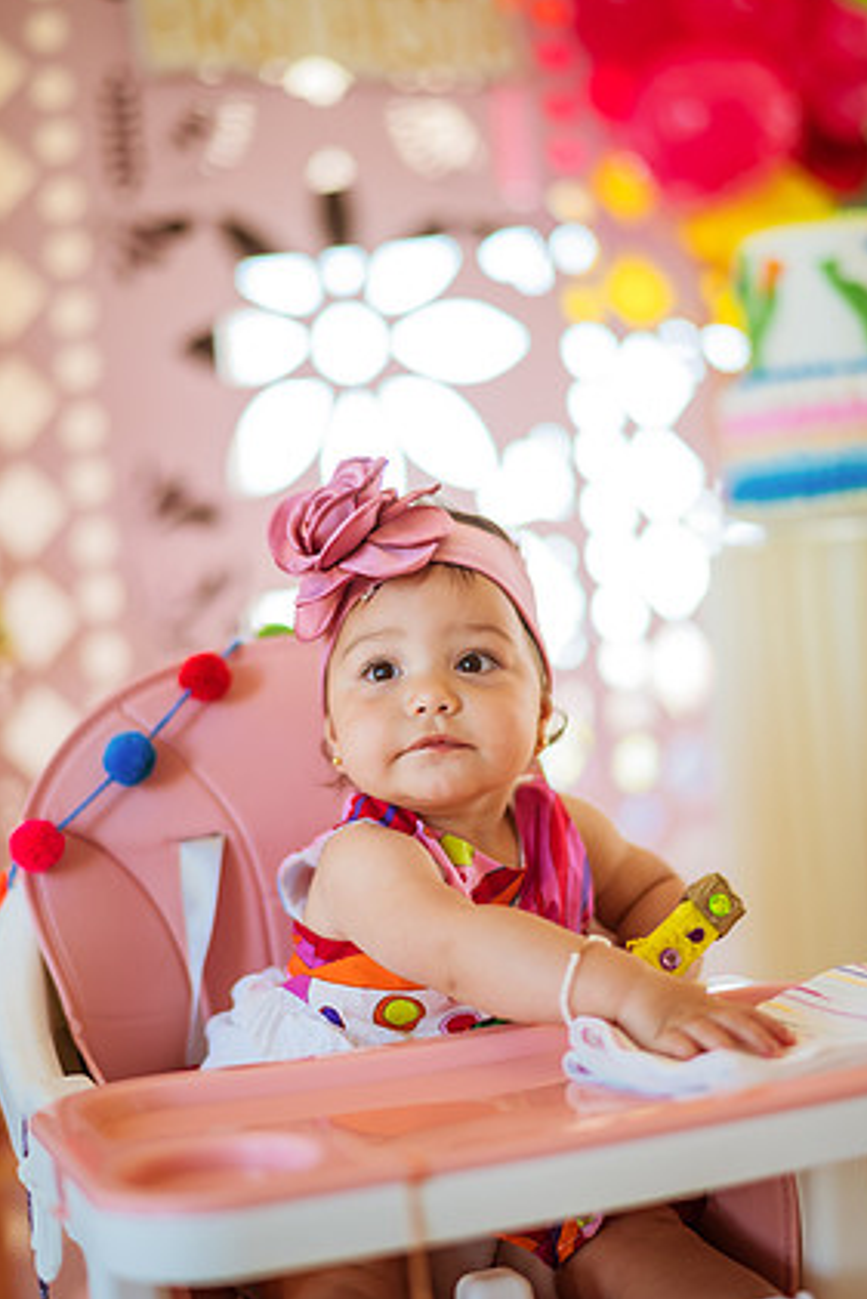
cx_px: 426
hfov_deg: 21.9
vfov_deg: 32.4
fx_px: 2238
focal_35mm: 62
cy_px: 648
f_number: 1.6
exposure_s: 1/400
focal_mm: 58
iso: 250
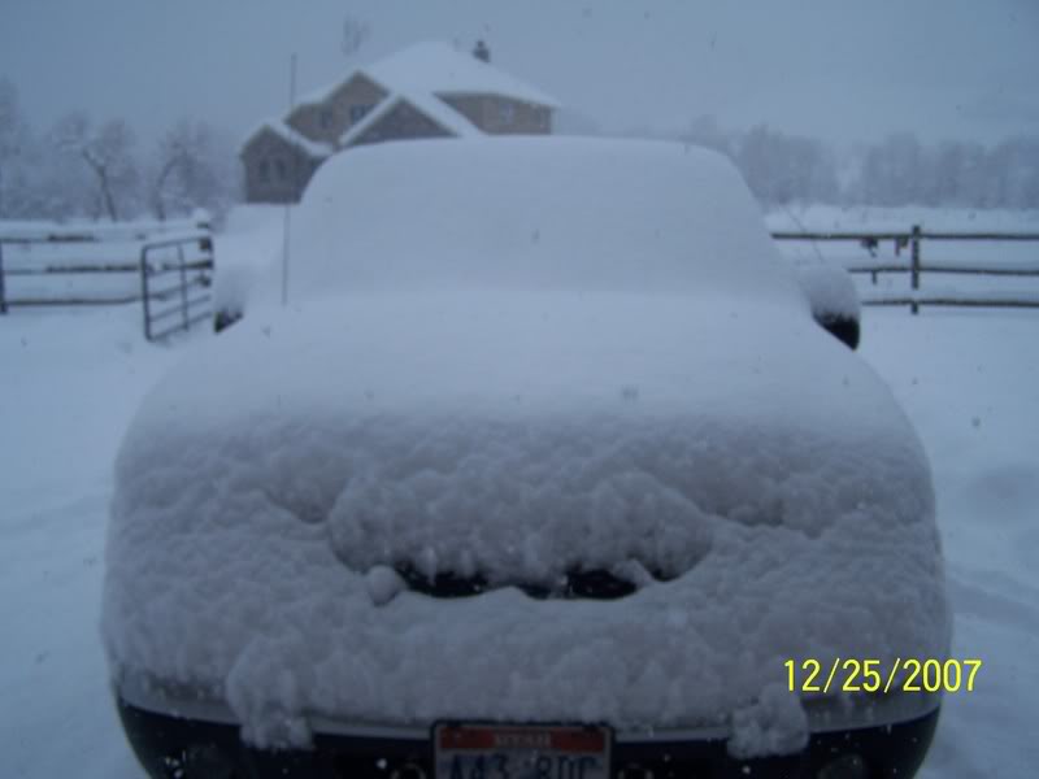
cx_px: 520
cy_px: 390
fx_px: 1141
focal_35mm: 38
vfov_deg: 37.7
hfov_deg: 49.0
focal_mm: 6.3
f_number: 2.8
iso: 80
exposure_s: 1/500
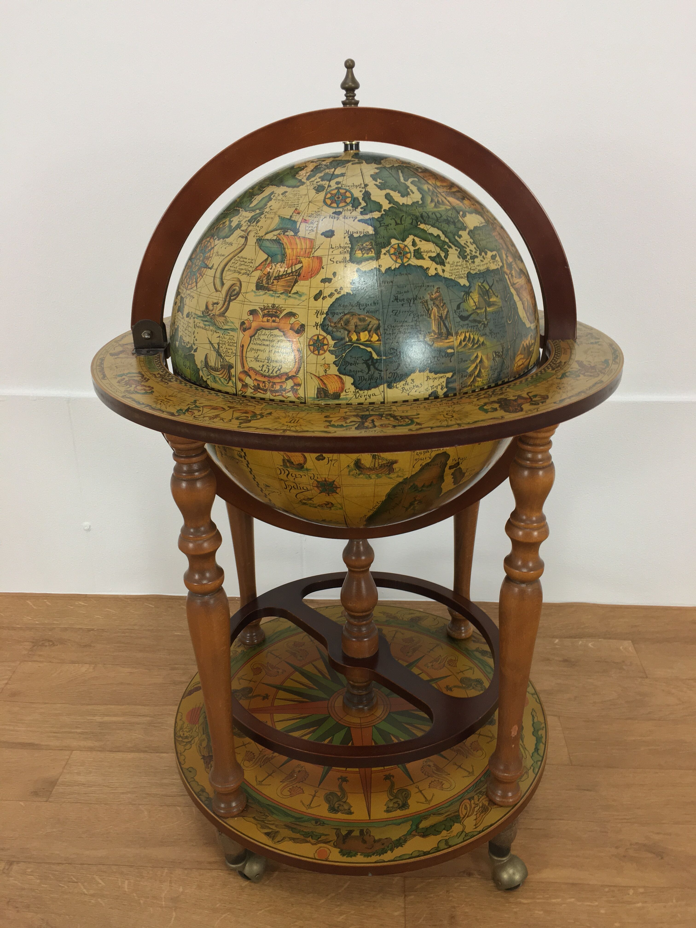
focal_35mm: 29
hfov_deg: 48.2
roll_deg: +0.2
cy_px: 464
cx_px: 348
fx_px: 777
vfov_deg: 61.7
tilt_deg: -23.8
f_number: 2.2
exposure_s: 1/33
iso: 64
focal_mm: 4.15
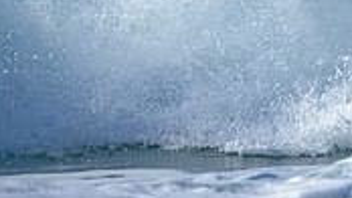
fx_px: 27505
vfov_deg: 0.4
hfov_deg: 0.7
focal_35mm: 2946
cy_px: -93
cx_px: 502
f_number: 6.3
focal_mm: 800
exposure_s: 1/2000
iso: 200
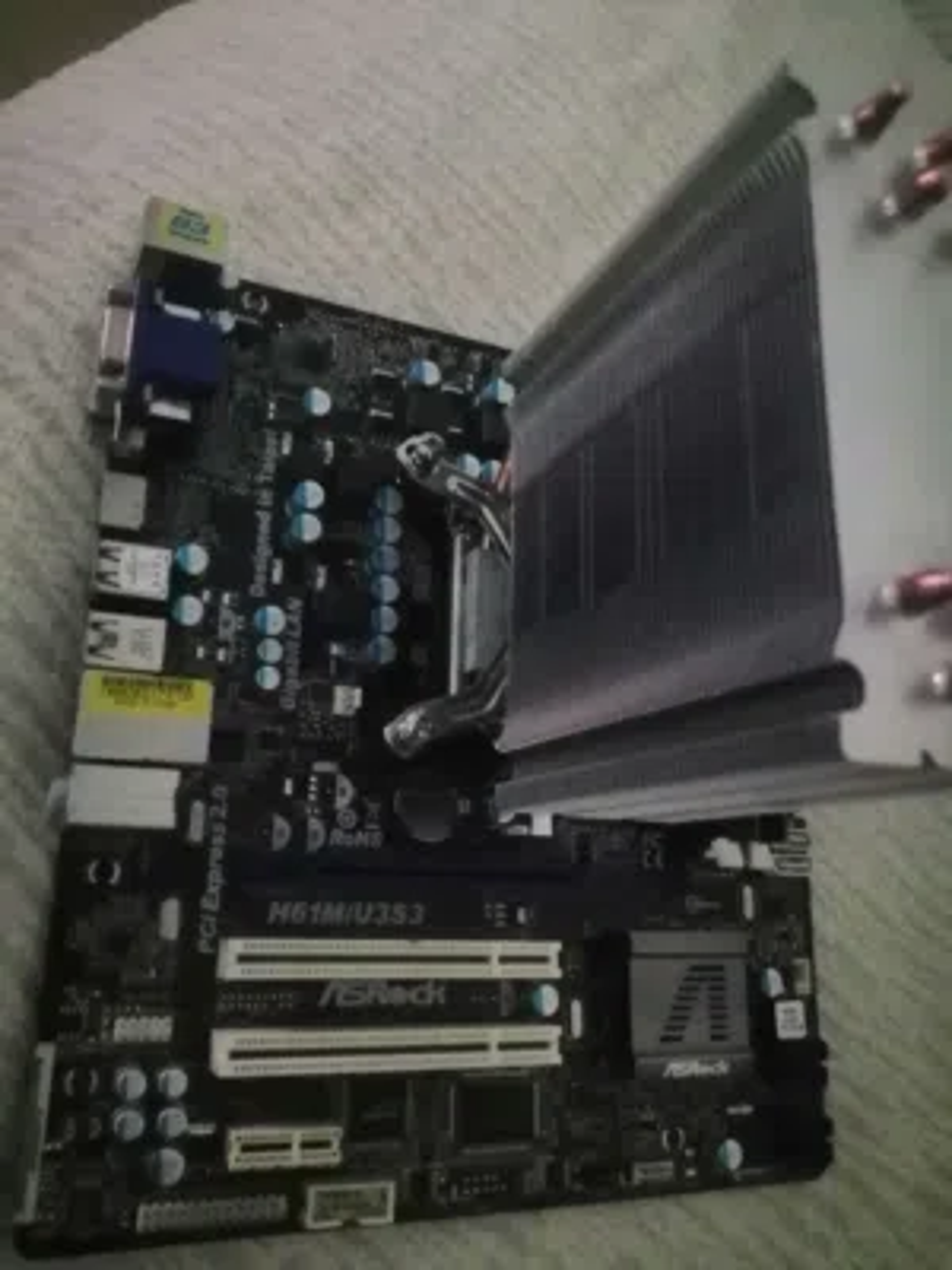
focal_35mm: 26
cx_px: 476
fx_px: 953
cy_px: 635
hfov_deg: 53.1
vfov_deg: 67.3
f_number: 1.8
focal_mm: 3.62
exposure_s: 1/12
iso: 2500
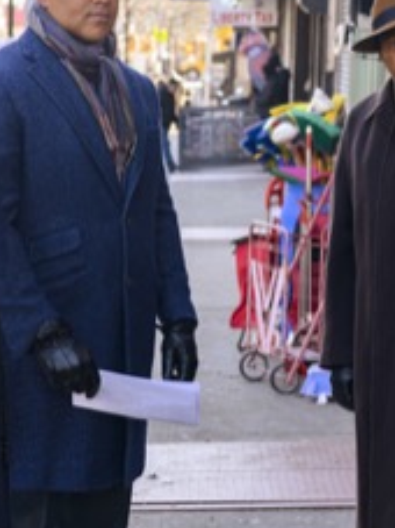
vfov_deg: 15.5
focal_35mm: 127
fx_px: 1934
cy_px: 214
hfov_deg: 11.6
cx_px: 283
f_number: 5.6
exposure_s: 1/250
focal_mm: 60
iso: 1250
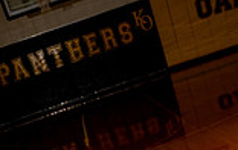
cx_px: 160
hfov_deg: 24.2
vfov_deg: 12.8
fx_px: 552
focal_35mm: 85
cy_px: 331
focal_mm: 29
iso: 100
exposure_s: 1/200
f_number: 4
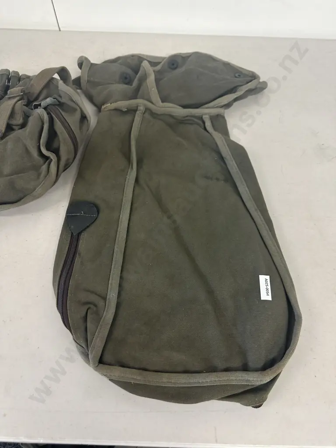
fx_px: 311
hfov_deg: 56.8
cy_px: 224
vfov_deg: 71.6
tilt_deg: -60.6
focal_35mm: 24
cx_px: 168
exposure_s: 1/50
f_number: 1.78
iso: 160
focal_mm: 6.86
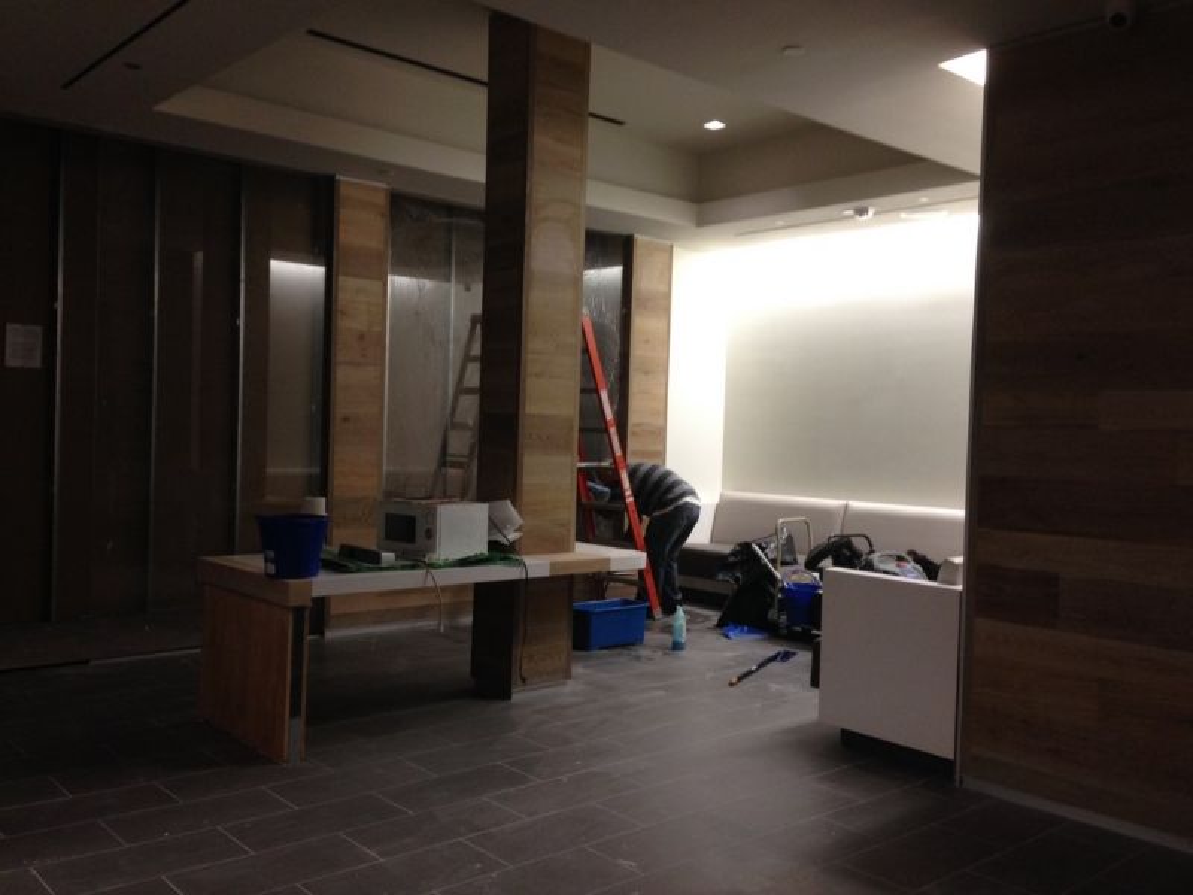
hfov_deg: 55.4
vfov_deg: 42.9
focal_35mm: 33
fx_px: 1137
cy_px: 448
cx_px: 596
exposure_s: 1/20
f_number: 2.4
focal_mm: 4.12
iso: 125
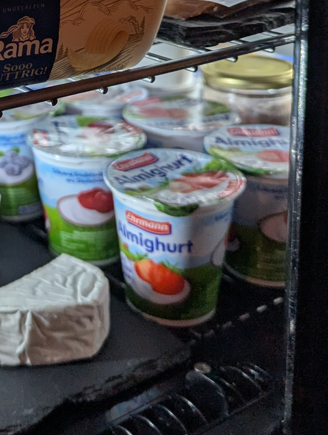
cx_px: -18
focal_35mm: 61
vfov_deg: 29.7
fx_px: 769
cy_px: 7
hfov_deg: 22.9
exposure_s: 1/33.3
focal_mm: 6.81
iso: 54
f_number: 1.85
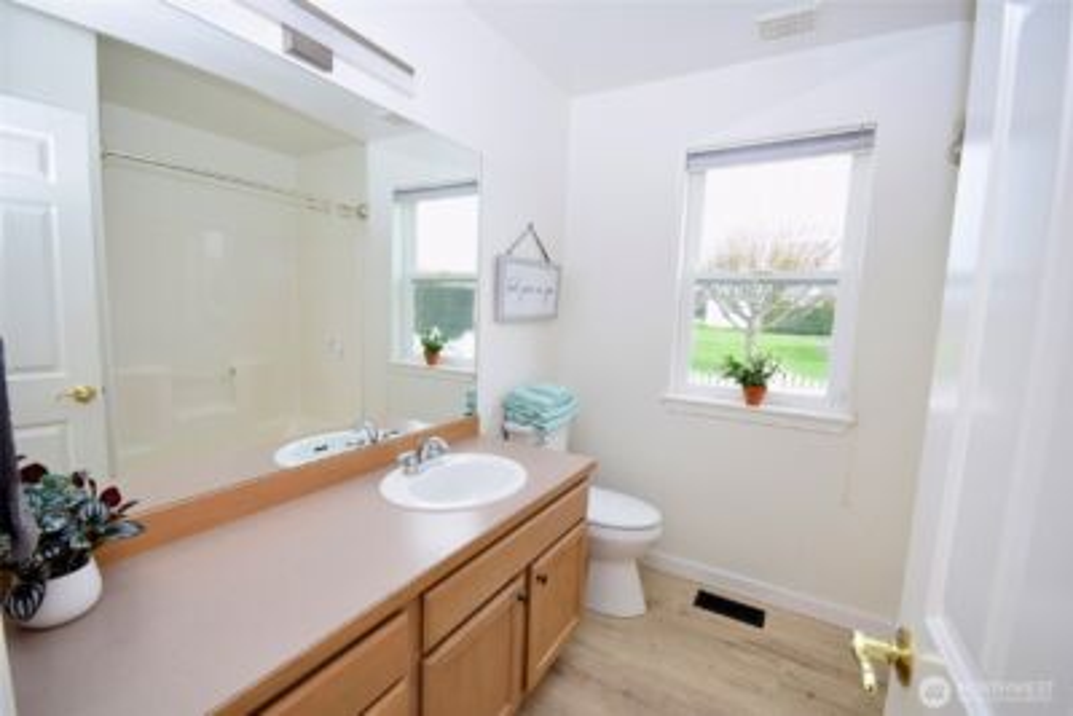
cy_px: 358
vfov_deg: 77.4
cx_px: 536
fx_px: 447
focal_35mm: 15
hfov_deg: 100.4
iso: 400
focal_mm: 10
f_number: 6.3
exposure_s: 1/160
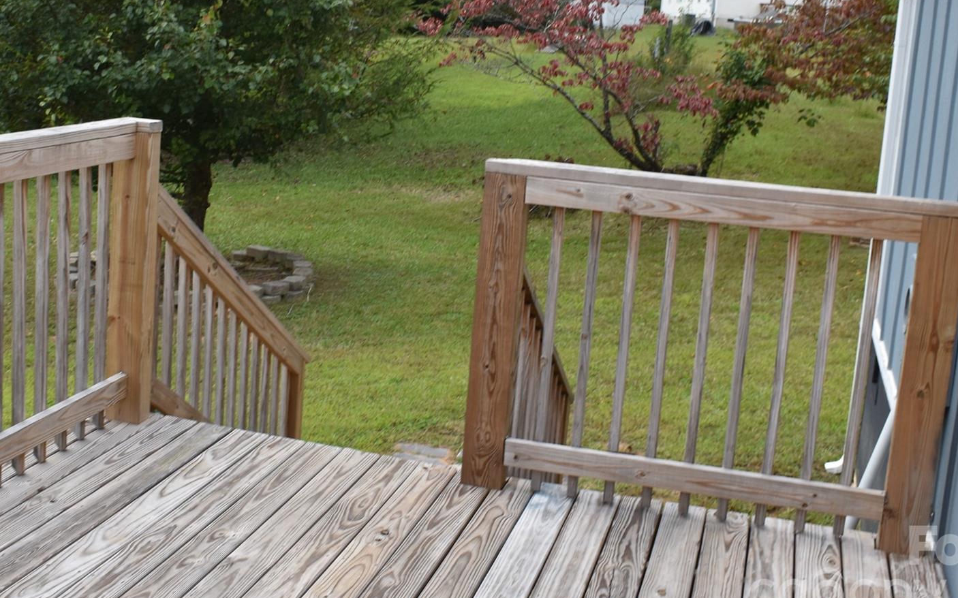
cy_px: 189
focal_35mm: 49
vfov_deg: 26.1
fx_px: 1279
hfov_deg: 41.0
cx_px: 436
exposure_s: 1/250
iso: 250
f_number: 8
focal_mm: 22
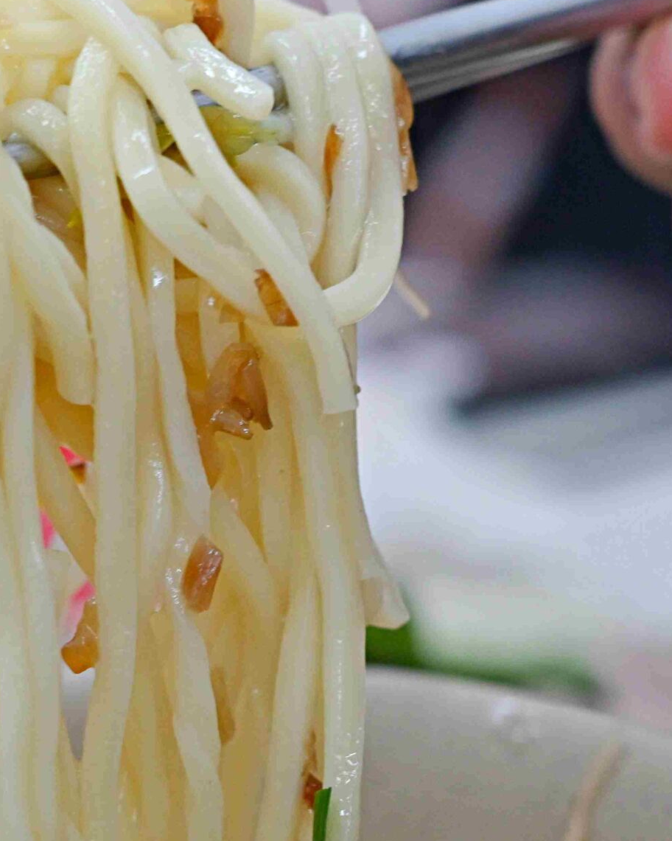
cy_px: 571
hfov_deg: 9.7
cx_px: 68
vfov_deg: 12.2
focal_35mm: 158
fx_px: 3930
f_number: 3.2
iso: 800
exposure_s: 1/200
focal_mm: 50
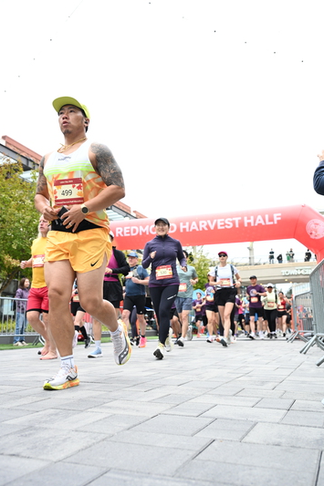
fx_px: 432
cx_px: 159
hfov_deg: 41.1
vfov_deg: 58.7
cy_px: 243
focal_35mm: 32
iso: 2000
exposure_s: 1/640
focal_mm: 31
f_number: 4
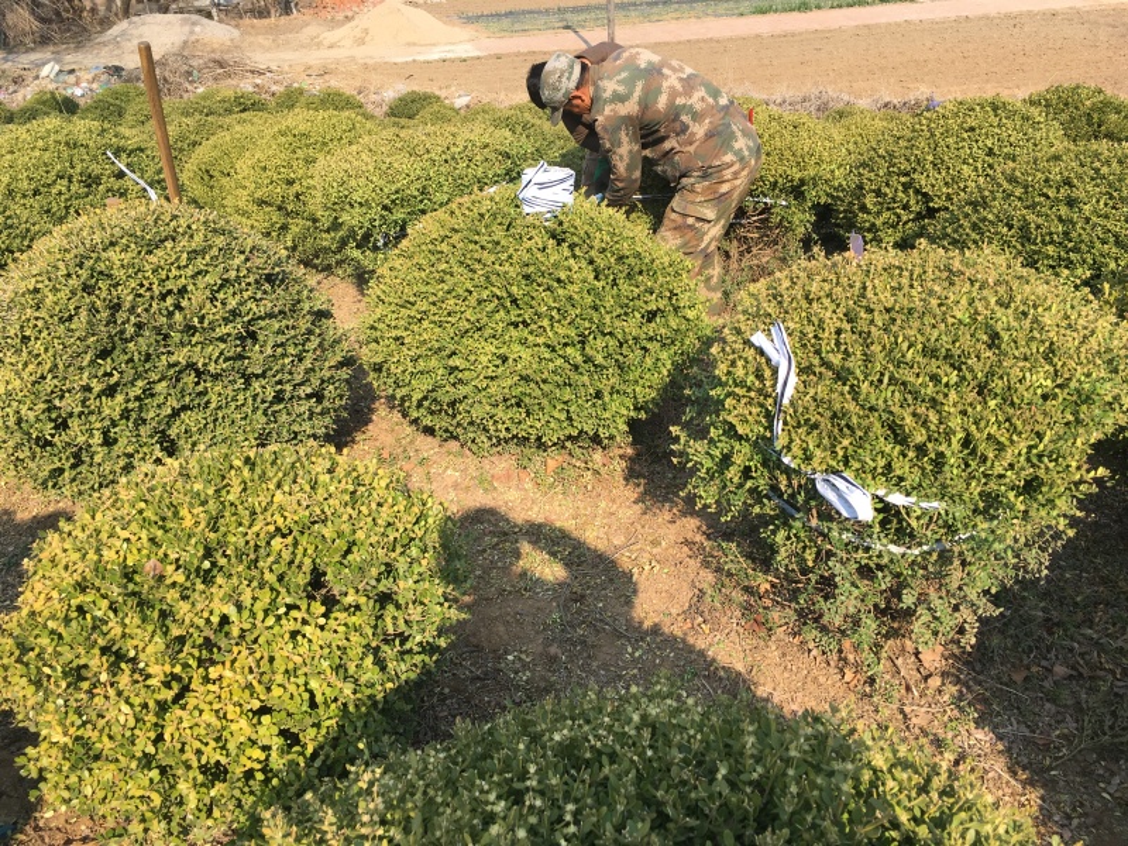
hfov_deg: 61.7
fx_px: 945
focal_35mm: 29
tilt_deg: -31.5
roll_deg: -1.3
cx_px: 564
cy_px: 423
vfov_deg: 48.2
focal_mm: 4.15
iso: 25
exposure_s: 1/712
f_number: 2.2
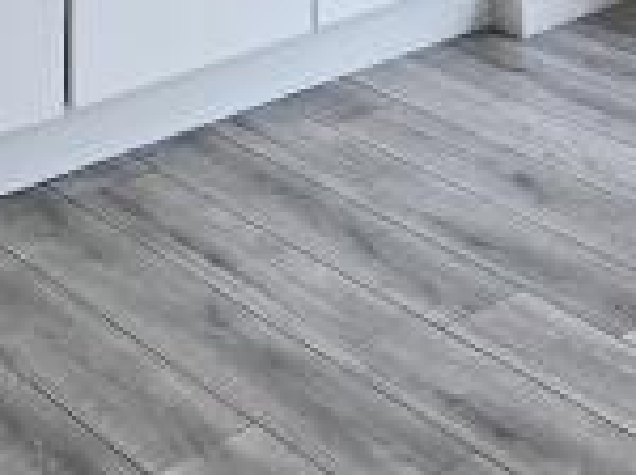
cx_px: 339
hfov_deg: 22.0
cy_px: -746
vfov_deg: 12.2
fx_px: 1633
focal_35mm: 89
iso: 50
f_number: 2.2
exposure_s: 1/139
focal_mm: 2.2
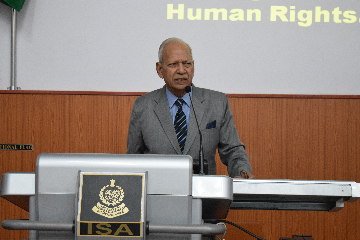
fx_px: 720
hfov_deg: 28.1
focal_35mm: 72
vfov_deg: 18.9
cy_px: 120
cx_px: 180
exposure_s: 1/60
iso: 3200
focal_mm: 48
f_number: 5.3
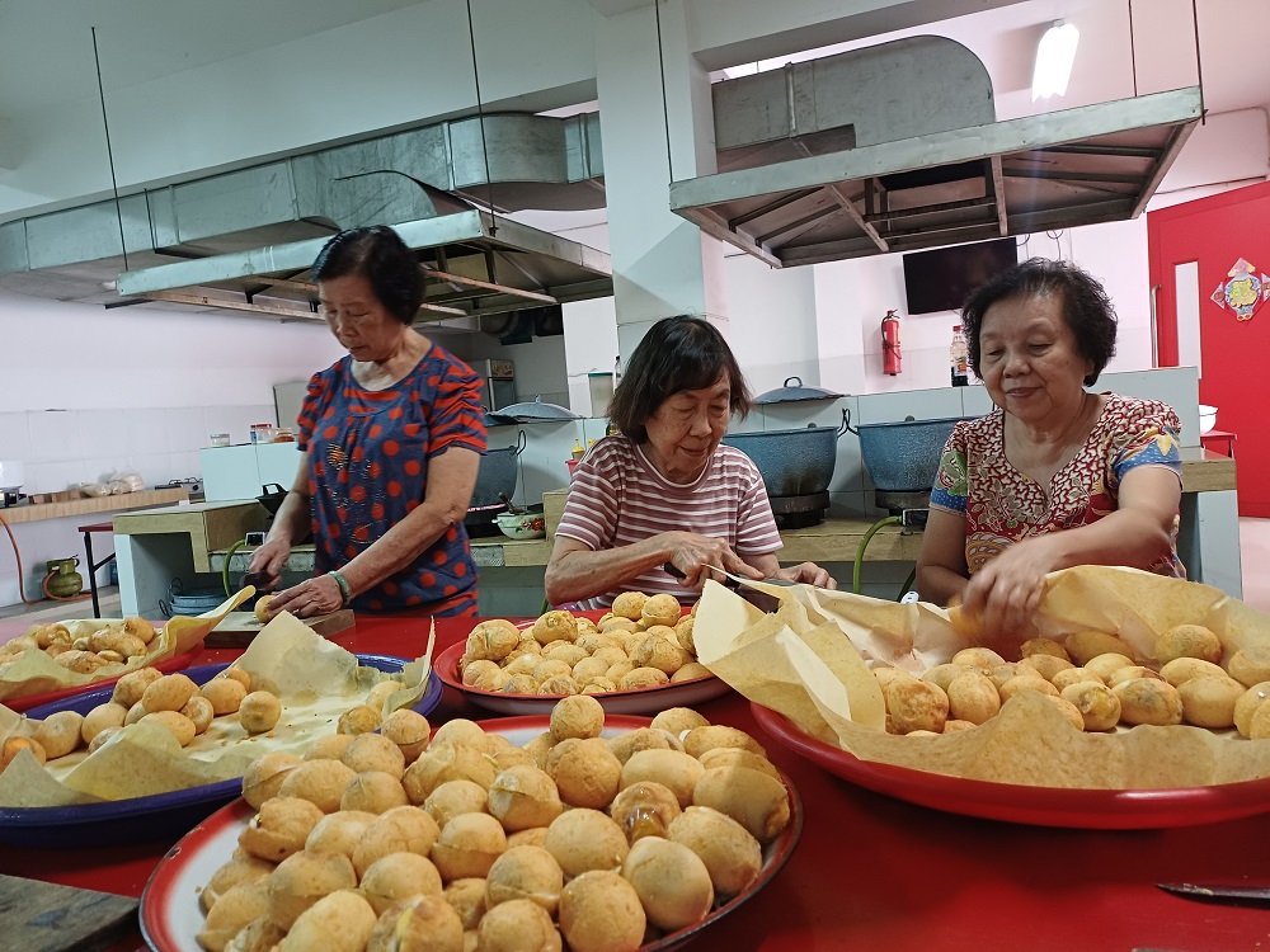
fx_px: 917
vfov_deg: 54.9
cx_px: 635
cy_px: 476
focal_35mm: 25
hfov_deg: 69.4
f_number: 1.8
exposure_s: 1/25
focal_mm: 4.65
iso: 400
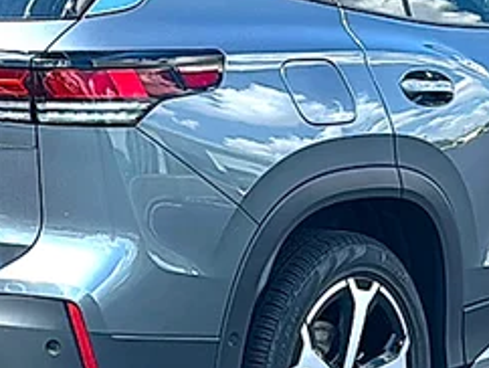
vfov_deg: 14.3
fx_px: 1471
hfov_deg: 18.9
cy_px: 183
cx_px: 251
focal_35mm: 104
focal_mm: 6.86
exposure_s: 1/2421
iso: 80
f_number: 1.78
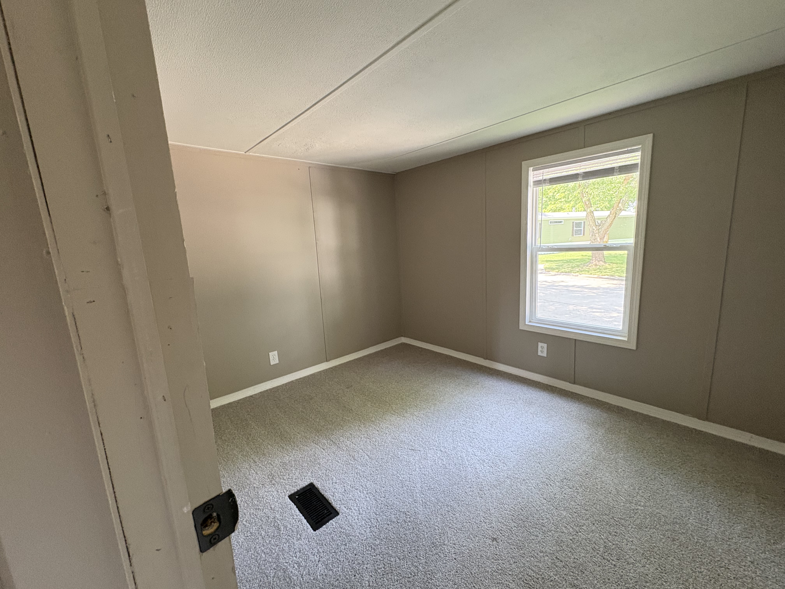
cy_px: 294
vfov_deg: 85.7
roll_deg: +4.3
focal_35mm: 14
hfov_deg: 102.1
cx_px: 392
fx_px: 317
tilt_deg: -6.5
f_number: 2.2
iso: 400
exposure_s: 1/60
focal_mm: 2.22
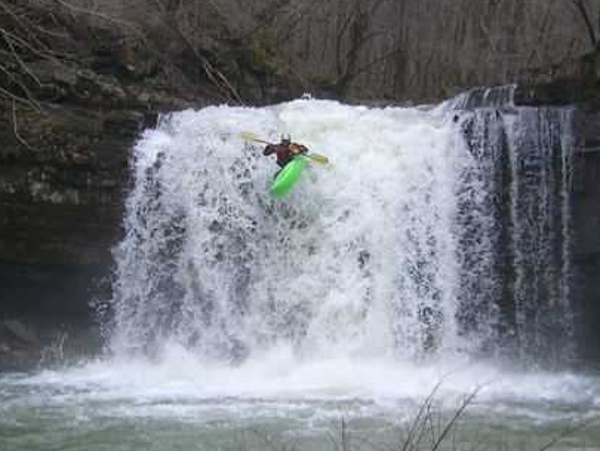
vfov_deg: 19.6
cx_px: 277
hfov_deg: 26.0
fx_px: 1300
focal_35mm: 75
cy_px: 211
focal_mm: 6.2
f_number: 2.7
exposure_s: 1/160
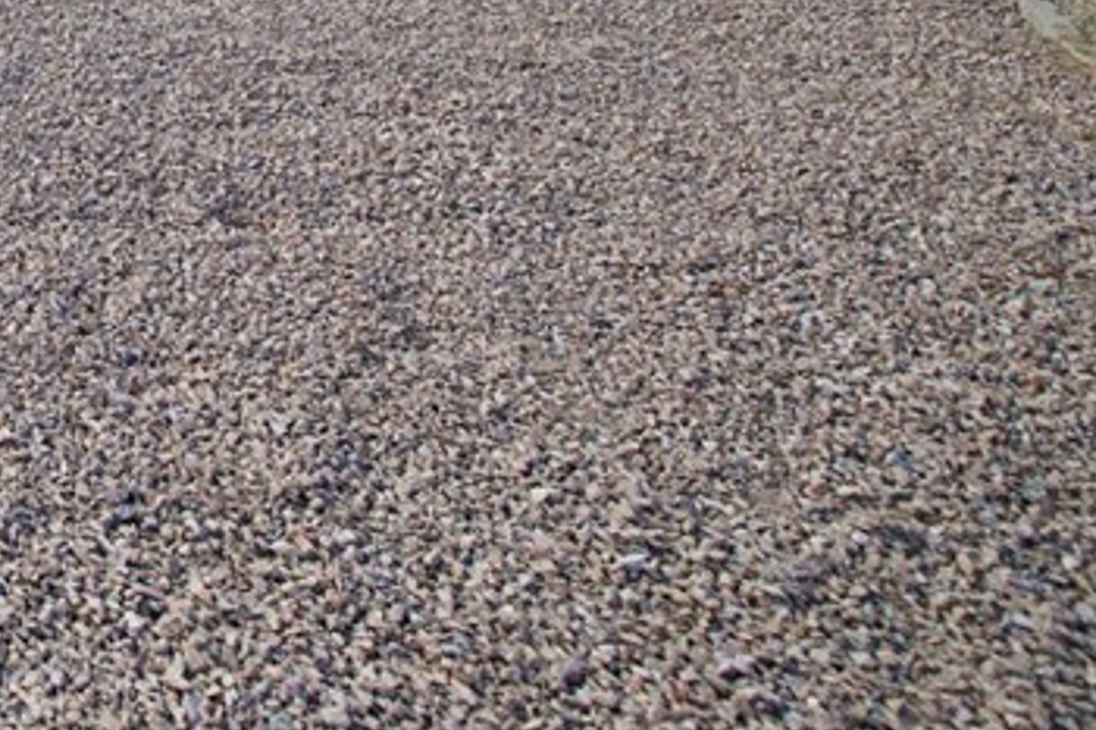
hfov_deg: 30.3
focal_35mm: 41
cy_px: -327
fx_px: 1248
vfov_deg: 25.6
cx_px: -495
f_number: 4
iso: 64
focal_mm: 14
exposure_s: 1/320
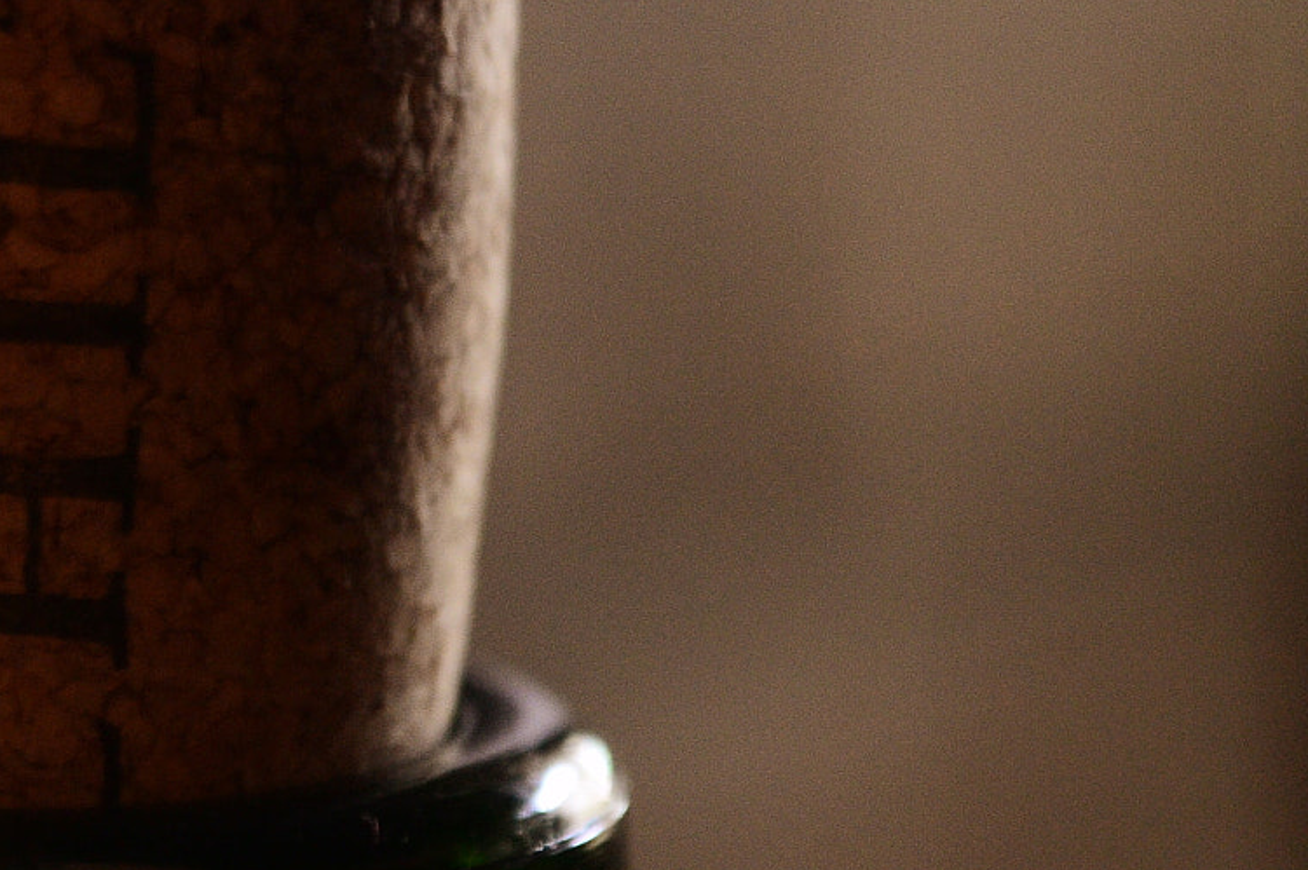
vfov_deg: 7.8
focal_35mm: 176
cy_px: 274
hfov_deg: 11.7
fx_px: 6393
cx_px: 345
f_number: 5.6
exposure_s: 1/15
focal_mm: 55
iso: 1600
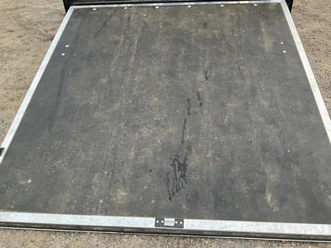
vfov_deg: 48.2
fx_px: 277
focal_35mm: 29
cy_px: 124
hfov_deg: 61.7
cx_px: 166
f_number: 1.8
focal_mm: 3
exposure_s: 1/255
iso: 25
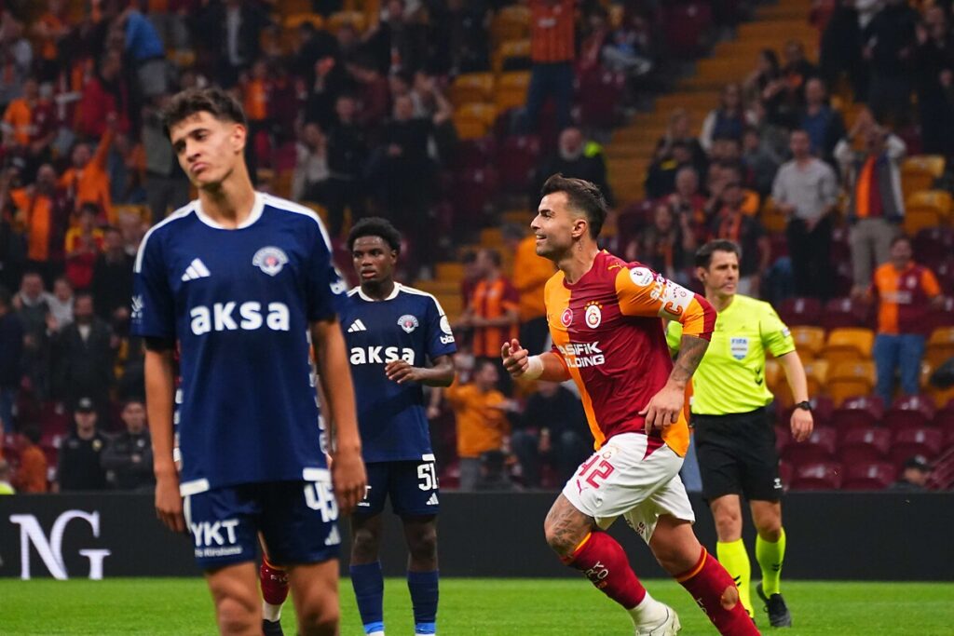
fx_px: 9938
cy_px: 318
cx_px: 477
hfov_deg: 5.5
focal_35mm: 375
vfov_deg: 3.7
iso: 6400
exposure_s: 1/1250
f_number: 5.6
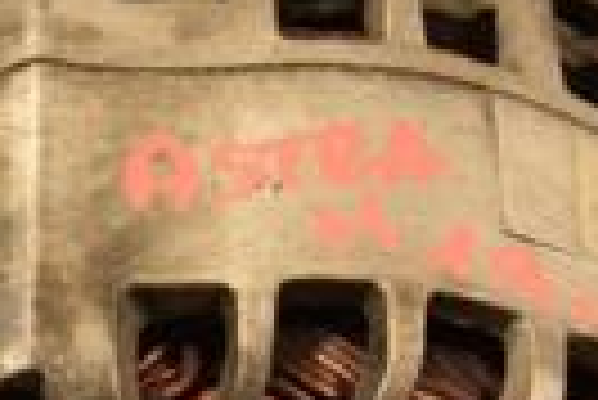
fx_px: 9013
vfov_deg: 2.5
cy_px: 571
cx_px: 121
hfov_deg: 3.8
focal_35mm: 542
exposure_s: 1/125
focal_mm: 80
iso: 800
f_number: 5.3
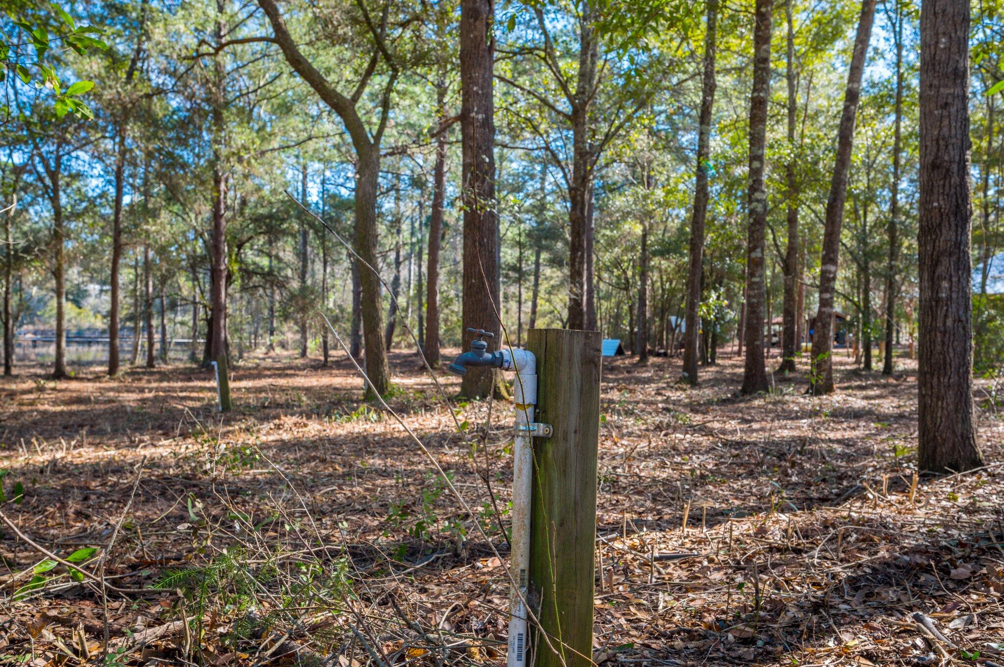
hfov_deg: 62.0
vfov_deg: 43.5
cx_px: 502
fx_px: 836
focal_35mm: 30
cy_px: 334
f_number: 9
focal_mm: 30
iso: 100
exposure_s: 1/40
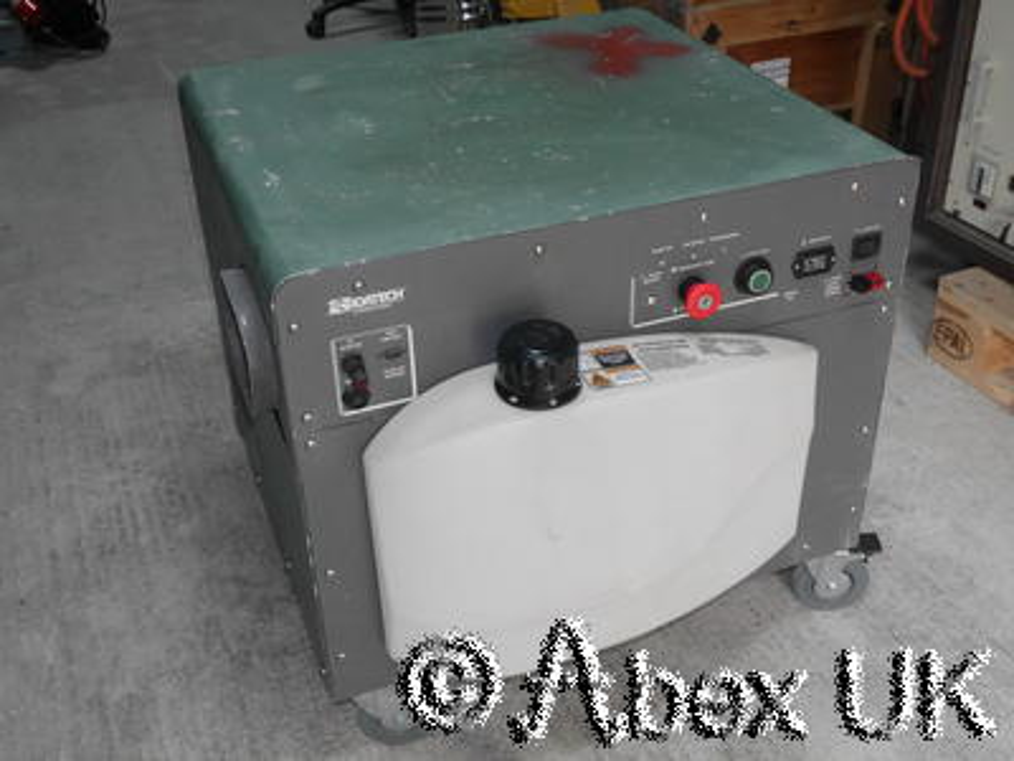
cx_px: 507
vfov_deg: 36.0
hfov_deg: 46.8
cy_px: 380
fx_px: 1172
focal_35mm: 40
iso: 3200
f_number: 6.3
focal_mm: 20
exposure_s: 1/160
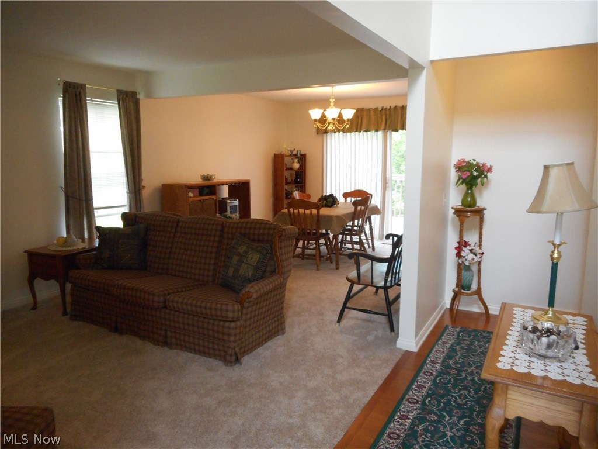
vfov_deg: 54.9
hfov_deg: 69.4
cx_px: 299
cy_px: 224
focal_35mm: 25
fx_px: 432
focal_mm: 4.5
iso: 360
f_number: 3.7
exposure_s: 1/30
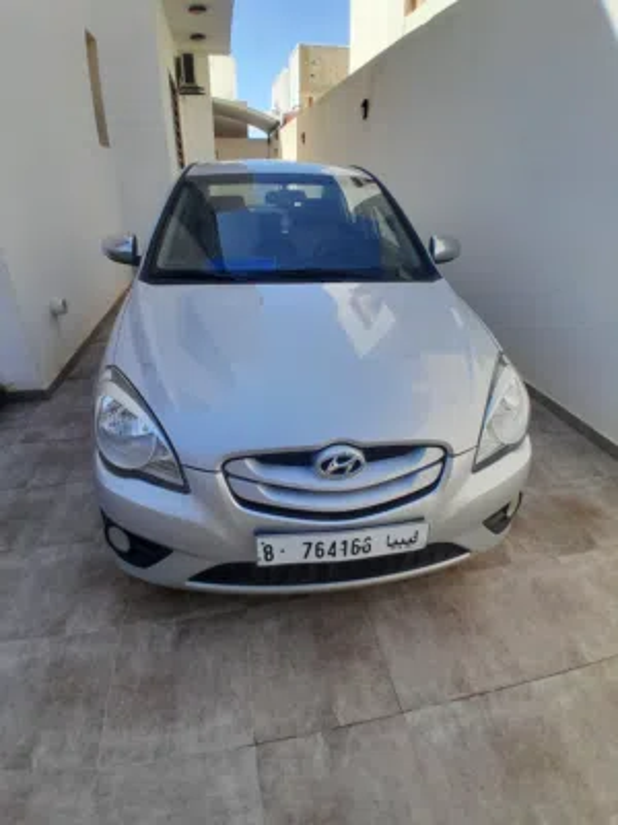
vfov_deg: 91.0
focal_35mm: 17
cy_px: 412
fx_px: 405
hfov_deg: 74.7
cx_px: 309
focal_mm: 1.46
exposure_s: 1/678
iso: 40
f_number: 2.2
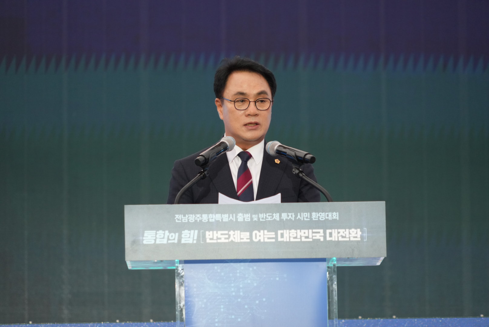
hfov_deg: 8.6
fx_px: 3262
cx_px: 244
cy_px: 164
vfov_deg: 5.7
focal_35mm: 240
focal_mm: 240
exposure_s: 1/200
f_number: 6.3
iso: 2000
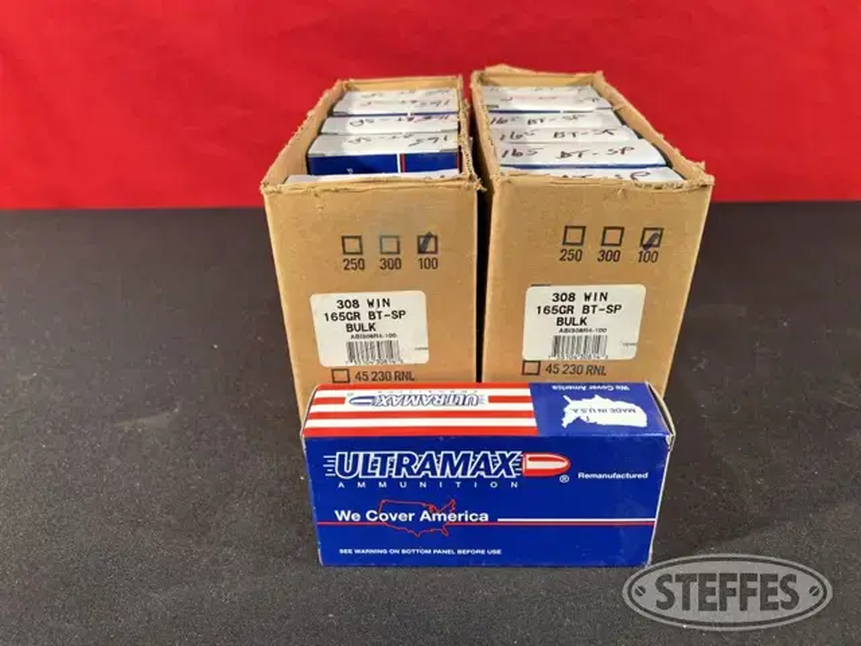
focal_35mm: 26
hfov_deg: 67.3
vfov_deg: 53.1
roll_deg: +0.7
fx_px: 647
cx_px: 430
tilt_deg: -29.7
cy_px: 323
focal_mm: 5.7
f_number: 1.5
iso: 64
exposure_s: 1/120
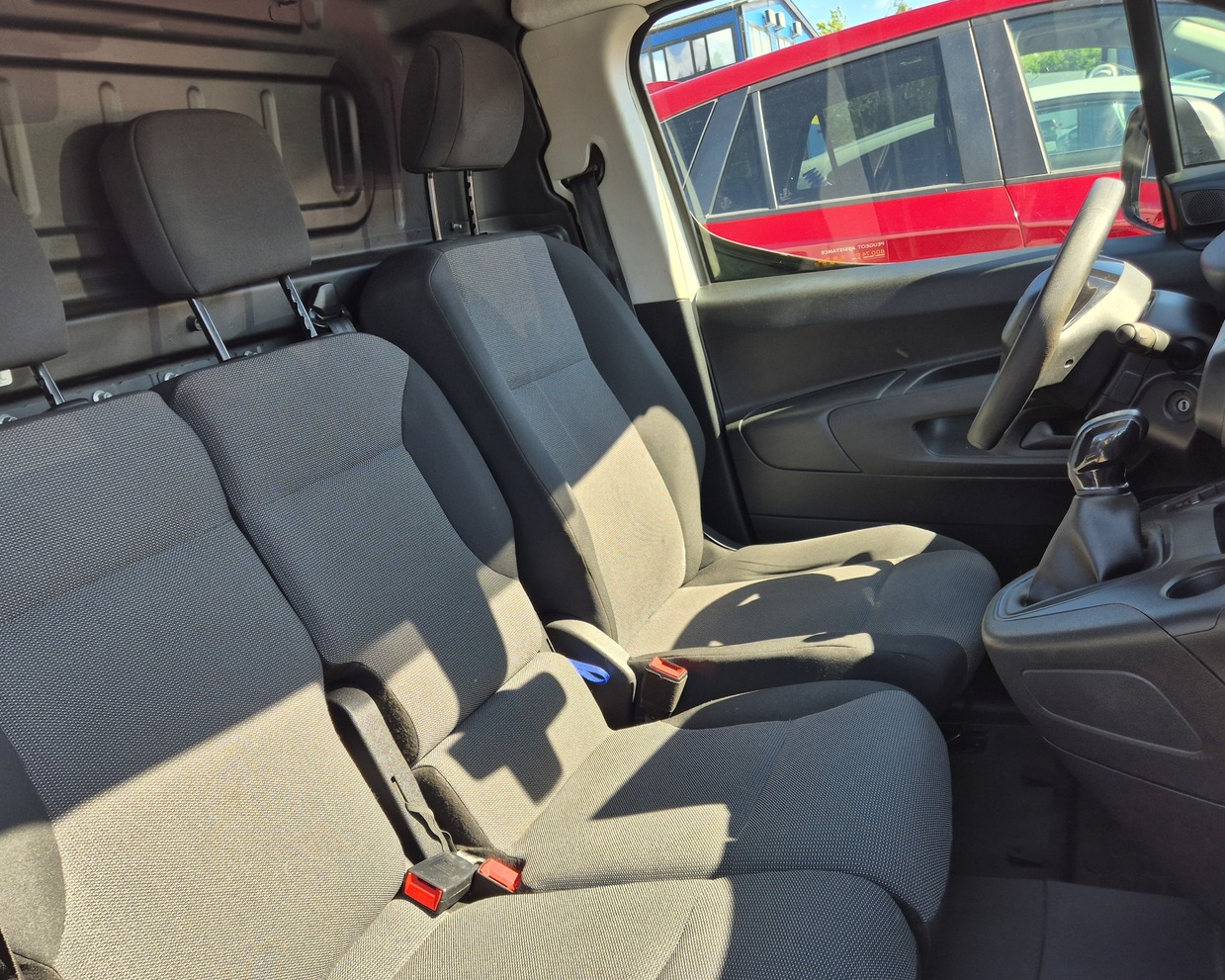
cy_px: 521
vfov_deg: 49.9
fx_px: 1051
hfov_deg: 60.4
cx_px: 593
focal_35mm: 29
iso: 25
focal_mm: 5.4
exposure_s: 1/180
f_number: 1.8
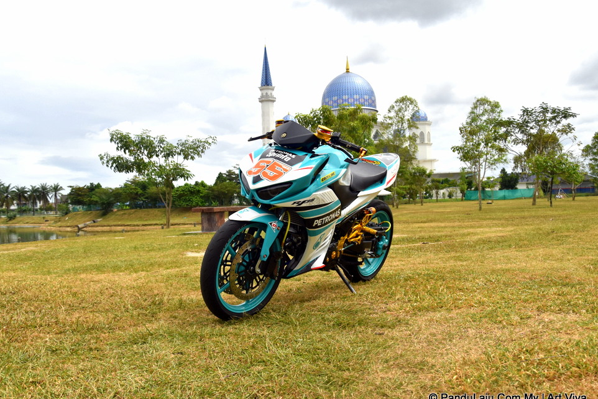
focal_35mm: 34
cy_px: 204
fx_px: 557
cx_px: 283
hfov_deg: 56.4
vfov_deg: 39.4
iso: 400
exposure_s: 1/2000
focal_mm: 21
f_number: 5.6
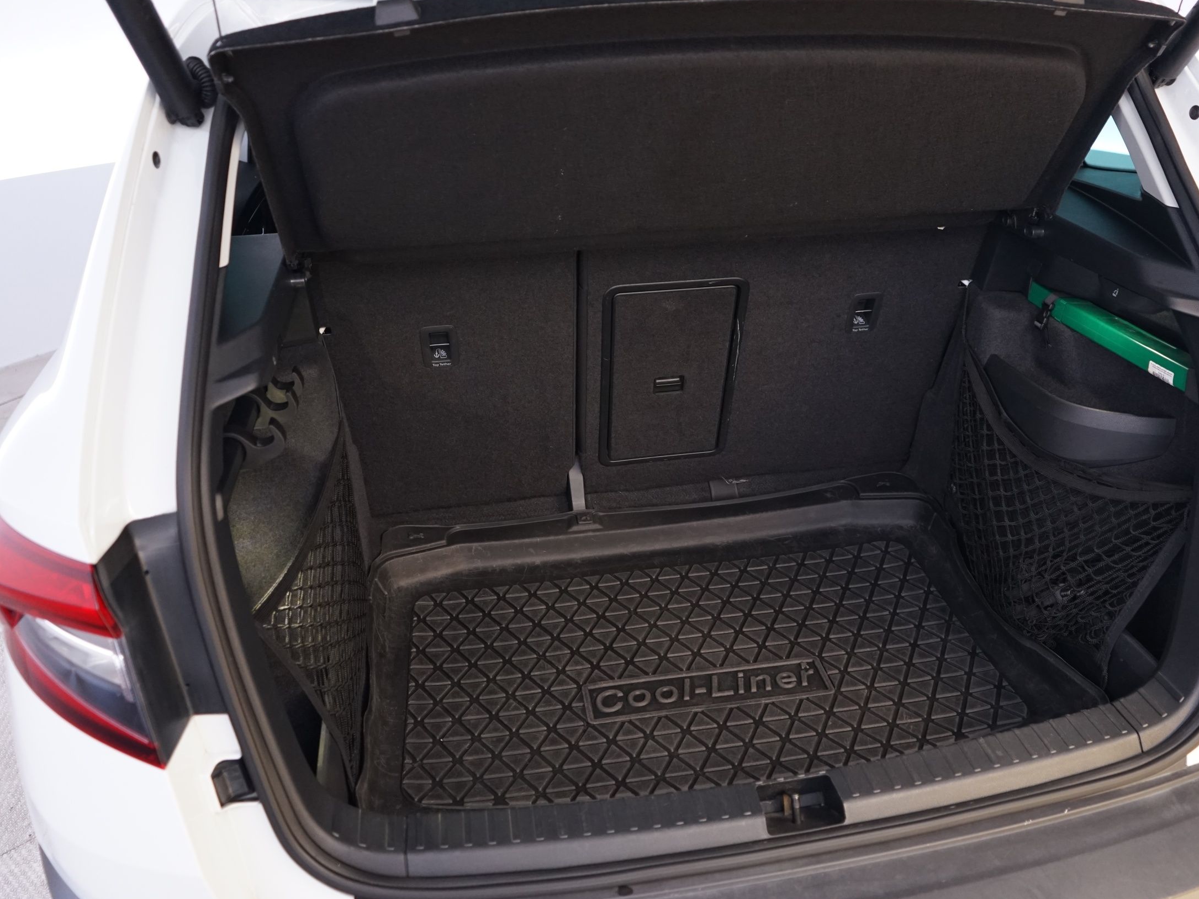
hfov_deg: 58.1
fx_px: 1074
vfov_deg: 45.4
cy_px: 456
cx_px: 690
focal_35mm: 31
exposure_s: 1/10
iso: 1250
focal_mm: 28
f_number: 3.5
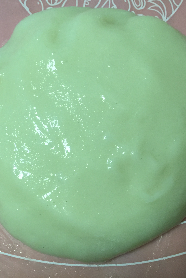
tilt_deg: -81.0
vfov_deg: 47.4
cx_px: 94
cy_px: 137
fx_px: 318
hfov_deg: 32.6
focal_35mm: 41
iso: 80
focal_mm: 4.15
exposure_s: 1/33
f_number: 2.2
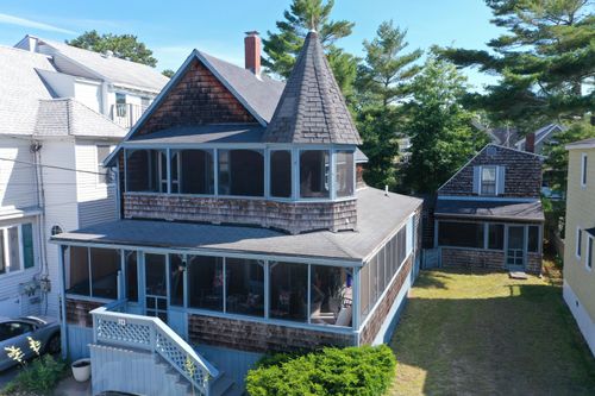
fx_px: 463
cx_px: 298
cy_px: 198
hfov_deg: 65.5
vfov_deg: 46.4
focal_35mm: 28
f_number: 5
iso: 100
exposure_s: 1/240
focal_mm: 10.26
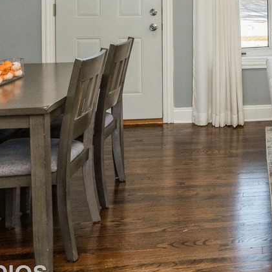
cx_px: 337
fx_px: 436
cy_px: -39
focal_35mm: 49
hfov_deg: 29.2
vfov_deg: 30.4
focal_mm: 10
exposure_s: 1/40
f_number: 7.1
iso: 250
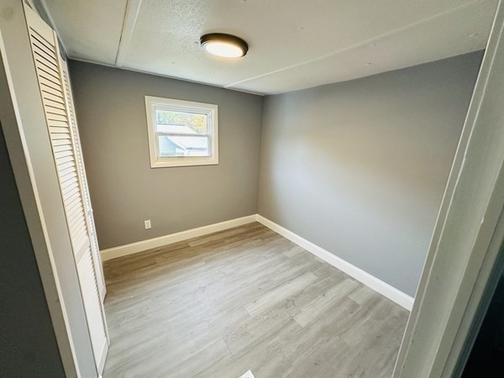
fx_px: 204
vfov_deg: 85.7
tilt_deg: -14.7
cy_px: 189
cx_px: 252
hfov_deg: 102.1
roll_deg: -3.8
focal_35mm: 14
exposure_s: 1/120
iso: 250
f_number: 2.2
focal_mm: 2.22
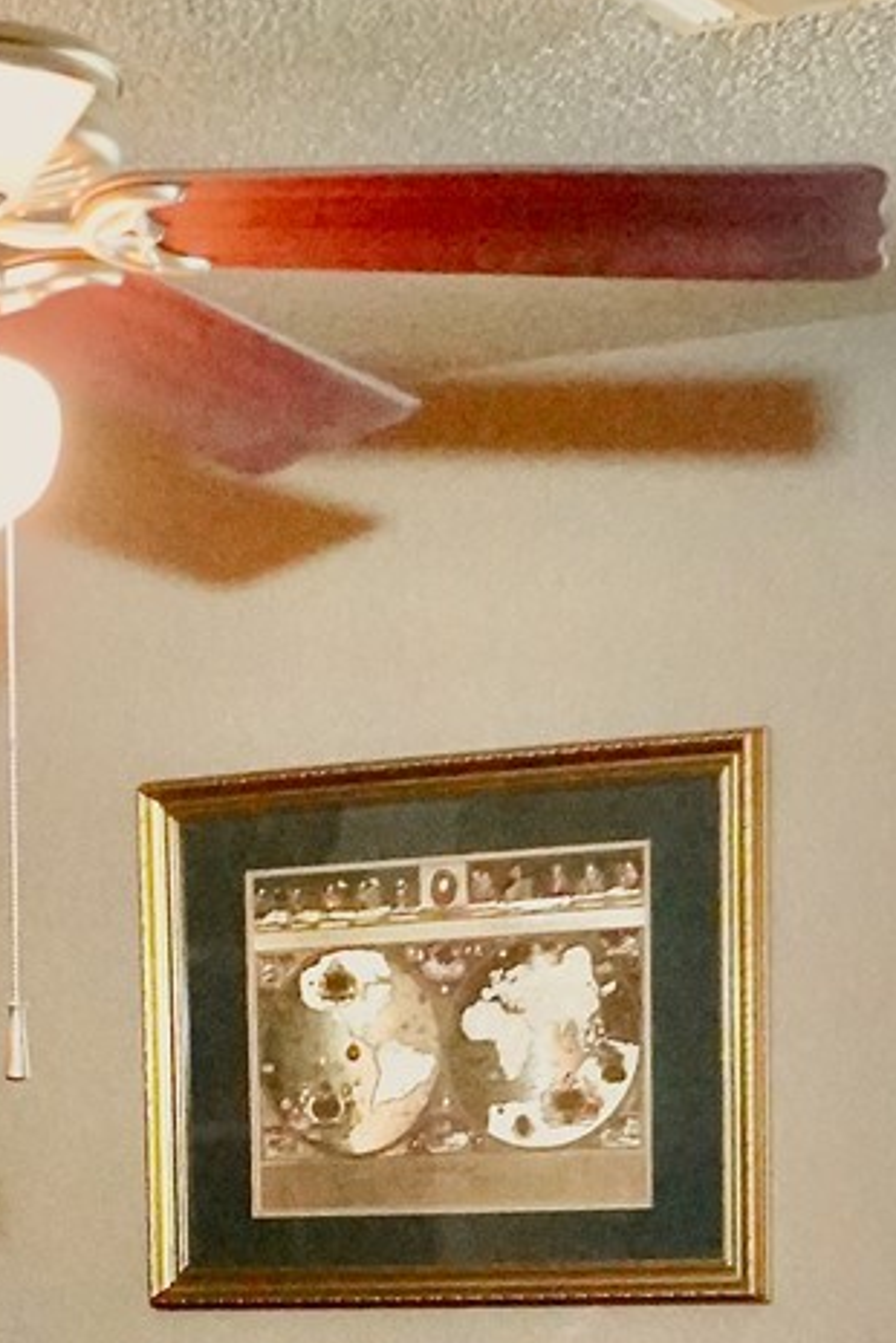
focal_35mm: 105
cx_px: -233
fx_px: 3920
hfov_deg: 12.7
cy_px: 1795
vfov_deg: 18.0
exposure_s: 1/500
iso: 10000
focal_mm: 16
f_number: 3.5
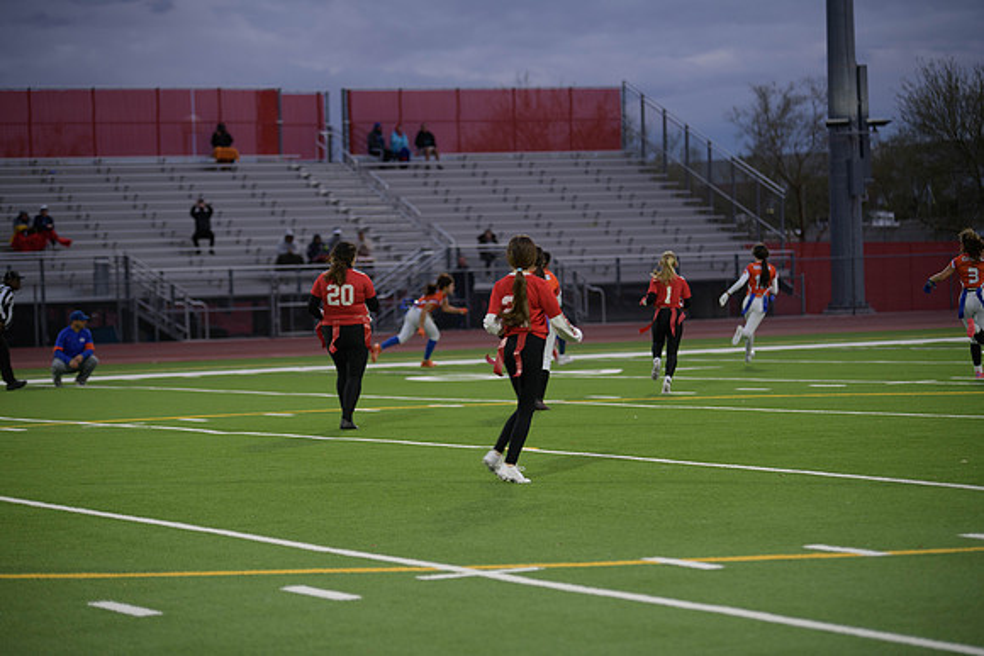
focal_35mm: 122
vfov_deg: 11.2
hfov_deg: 16.8
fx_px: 3335
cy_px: 328
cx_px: 492
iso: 400
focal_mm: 122
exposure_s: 1/200
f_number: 2.8
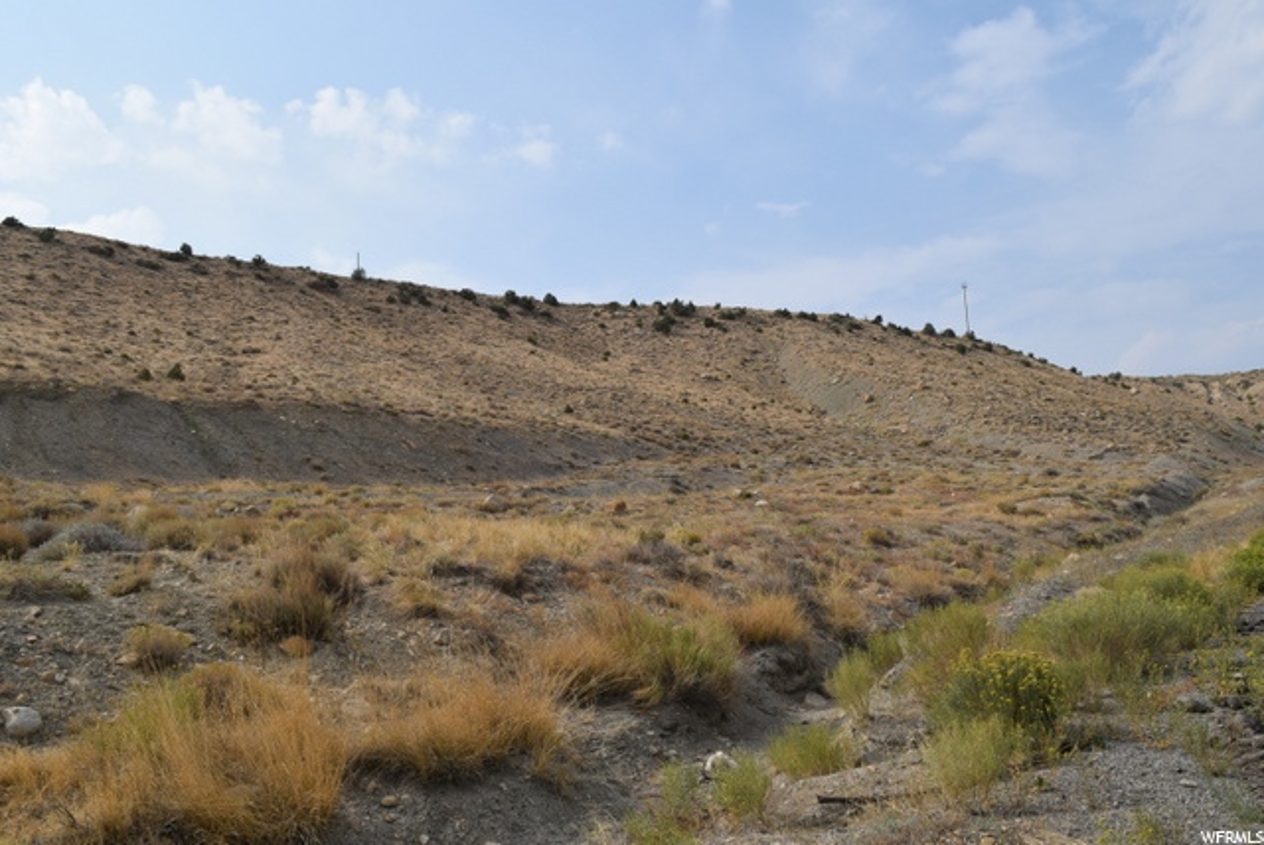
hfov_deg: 67.3
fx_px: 949
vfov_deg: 48.0
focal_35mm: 27
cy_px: 422
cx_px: 632
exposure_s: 1/500
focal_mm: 18
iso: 200
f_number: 11
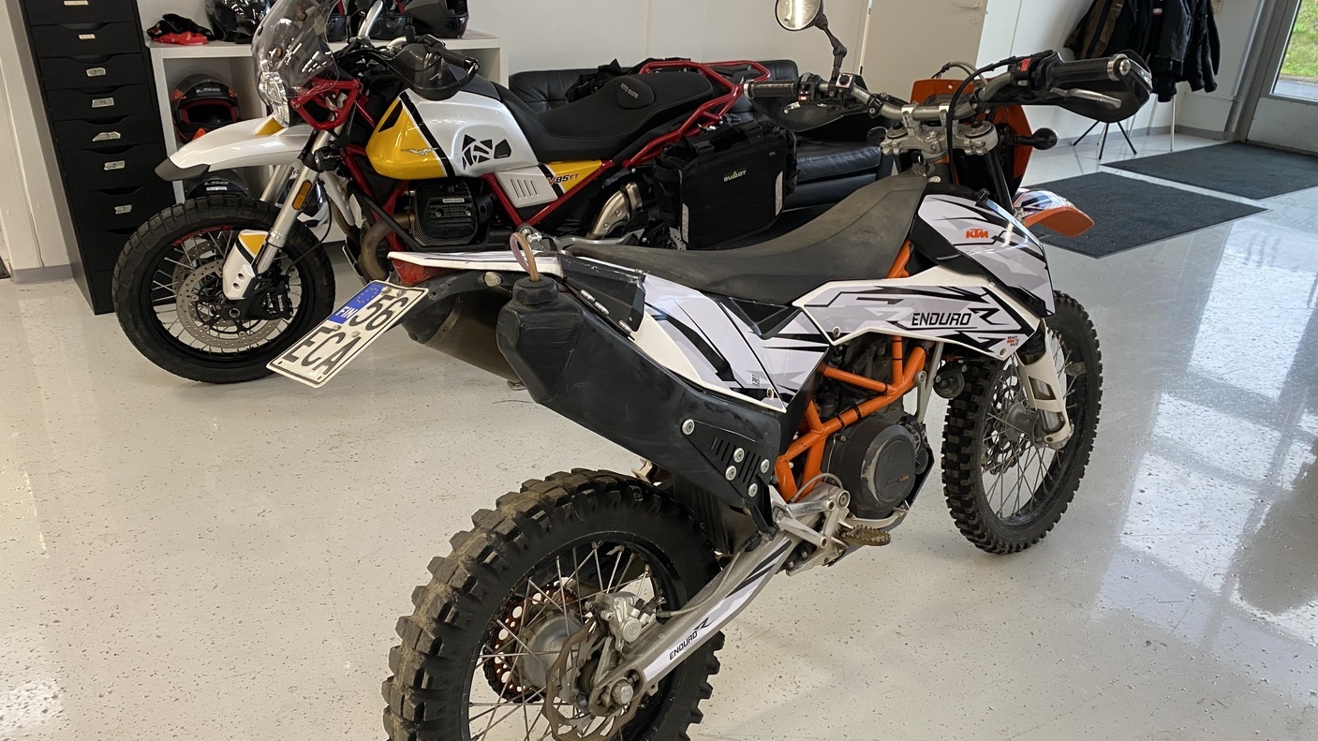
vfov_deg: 40.1
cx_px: 660
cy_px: 410
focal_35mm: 29
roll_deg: -1.4
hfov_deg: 66.1
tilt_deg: -27.0
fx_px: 1013
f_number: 1.8
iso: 80
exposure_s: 1/50
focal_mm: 4.25
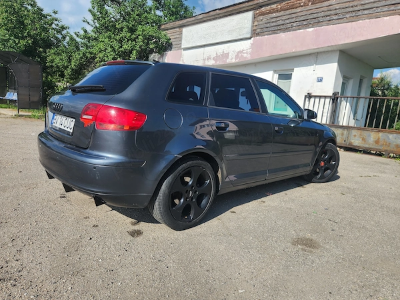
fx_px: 266
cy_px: 150
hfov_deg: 73.9
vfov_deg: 58.9
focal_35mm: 23
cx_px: 200
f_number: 1.8
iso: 20
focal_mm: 5.4
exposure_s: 1/1775
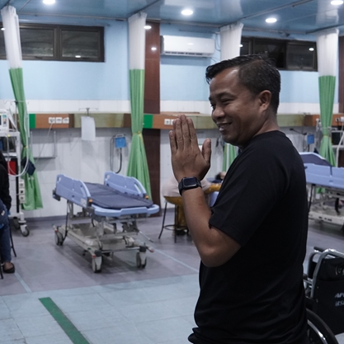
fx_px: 528
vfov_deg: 36.1
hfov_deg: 35.5
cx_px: 101
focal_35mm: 47
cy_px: 170
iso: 3200
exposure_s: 1/60
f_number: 4
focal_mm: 24
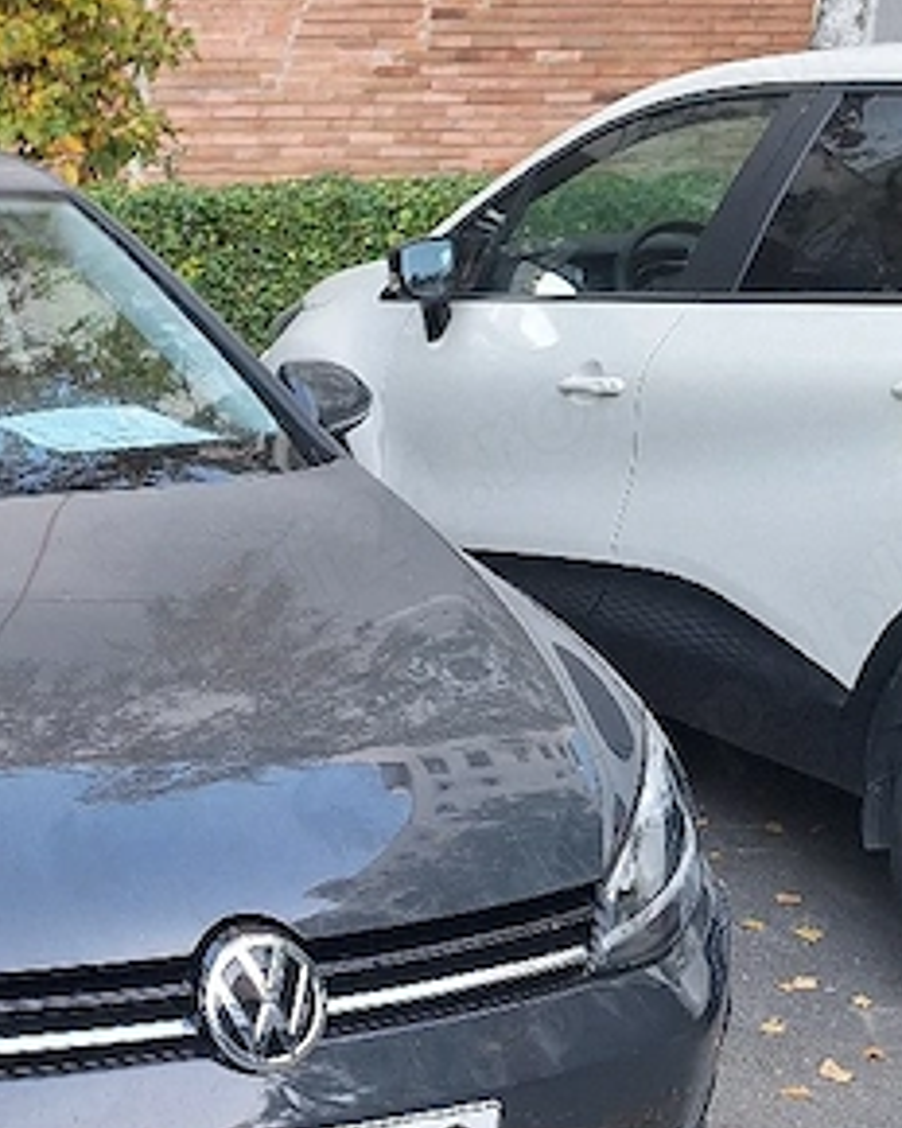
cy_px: 657
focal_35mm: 62
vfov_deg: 30.4
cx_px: -113
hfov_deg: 23.0
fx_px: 2069
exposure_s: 1/50
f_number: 1.8
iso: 50
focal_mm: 5.54
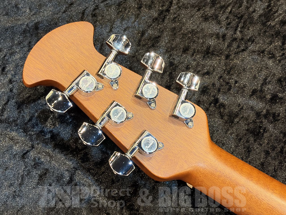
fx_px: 430
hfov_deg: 36.8
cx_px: 143
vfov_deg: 28.0
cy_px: 108
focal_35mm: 52
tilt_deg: -68.3
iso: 200
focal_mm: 5.96
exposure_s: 1/40
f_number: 1.6
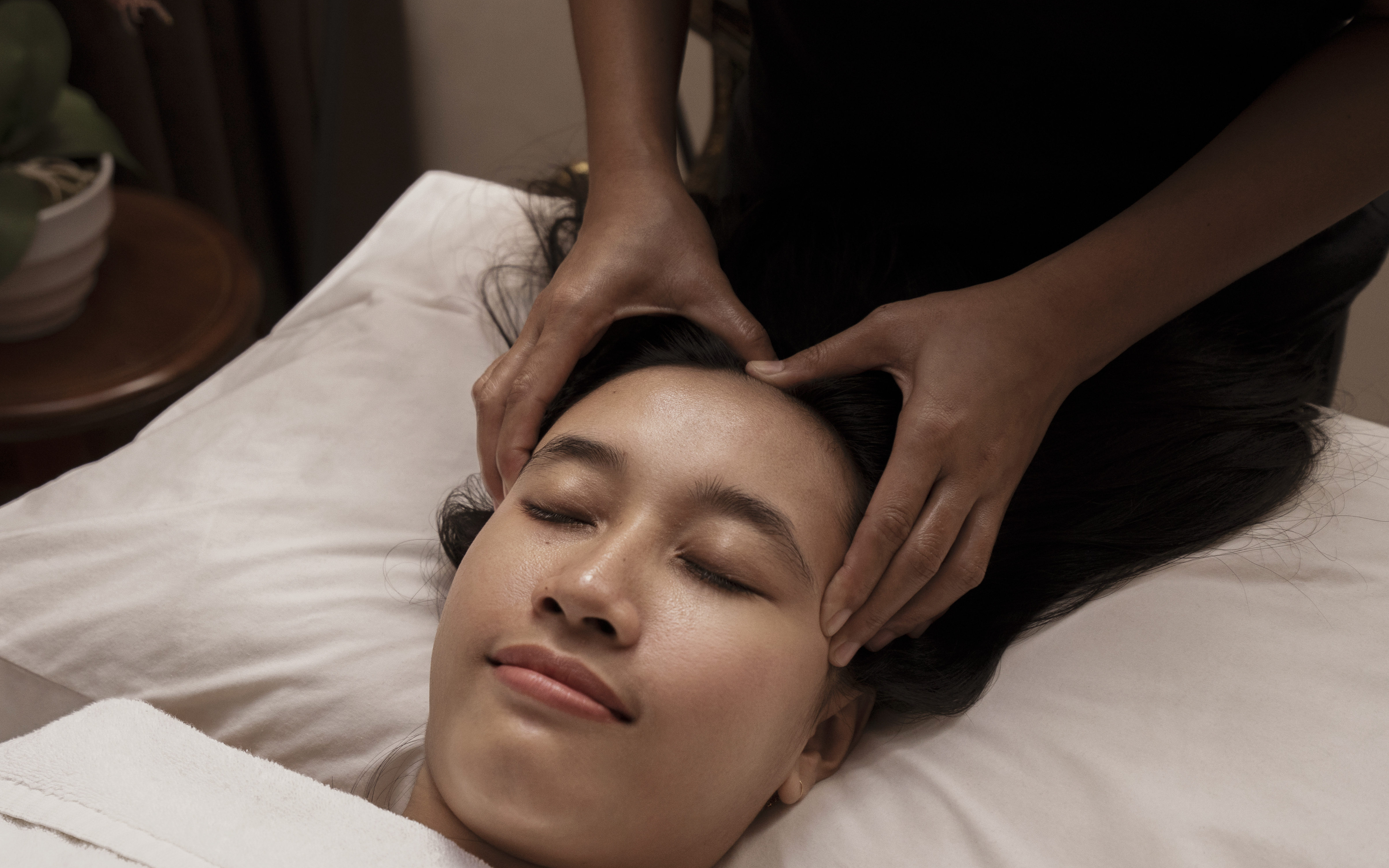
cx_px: 661
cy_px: 535
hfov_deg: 47.2
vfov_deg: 30.4
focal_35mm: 42
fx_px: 1590
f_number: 4
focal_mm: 33
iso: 800
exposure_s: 1/125
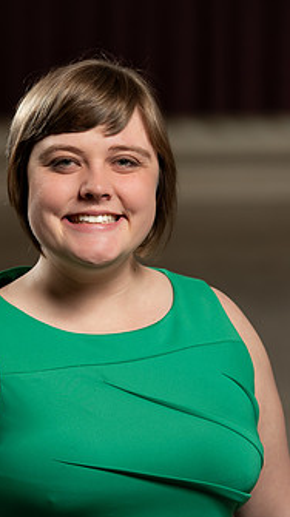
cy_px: 282
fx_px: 2506
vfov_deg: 11.8
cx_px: 77
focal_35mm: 183
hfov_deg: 6.6
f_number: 5.6
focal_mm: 130
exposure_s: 1/200
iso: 640
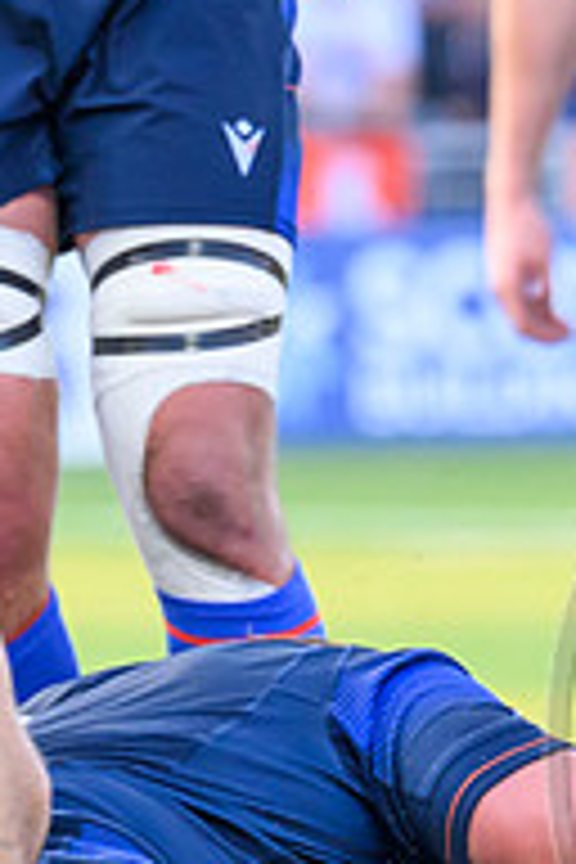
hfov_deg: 1.4
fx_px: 22990
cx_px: 828
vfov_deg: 2.1
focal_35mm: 958
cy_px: 1349
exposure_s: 1/1000
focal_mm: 190
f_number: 4
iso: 2000
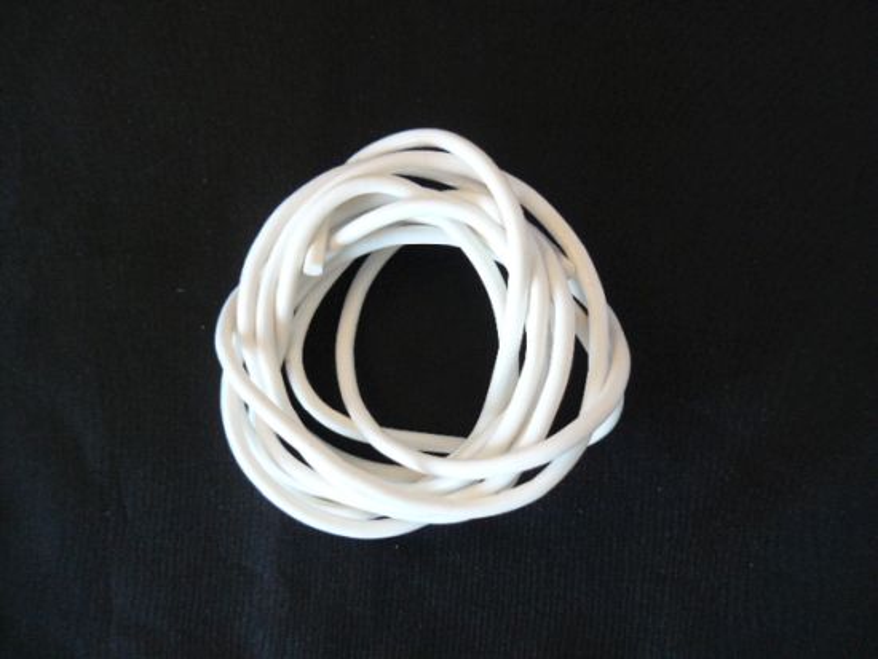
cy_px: 330
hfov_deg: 51.3
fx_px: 914
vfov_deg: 39.7
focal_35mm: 36
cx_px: 439
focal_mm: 6
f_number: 2.8
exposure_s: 1/10
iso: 200
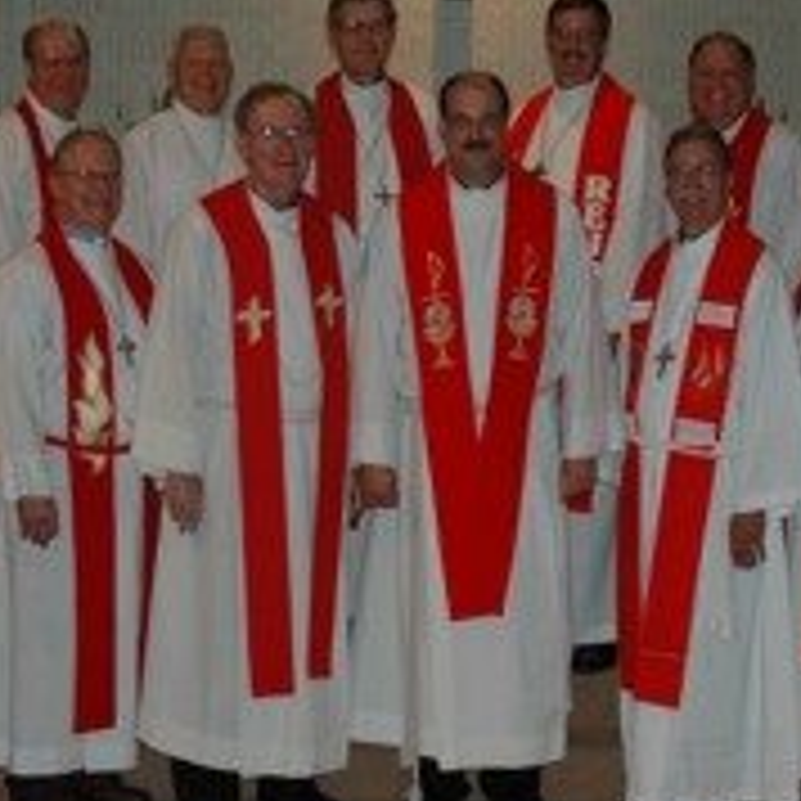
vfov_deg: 19.9
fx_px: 2280
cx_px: 430
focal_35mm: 87
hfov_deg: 19.9
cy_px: 382
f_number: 3.8
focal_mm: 27
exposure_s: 1/60
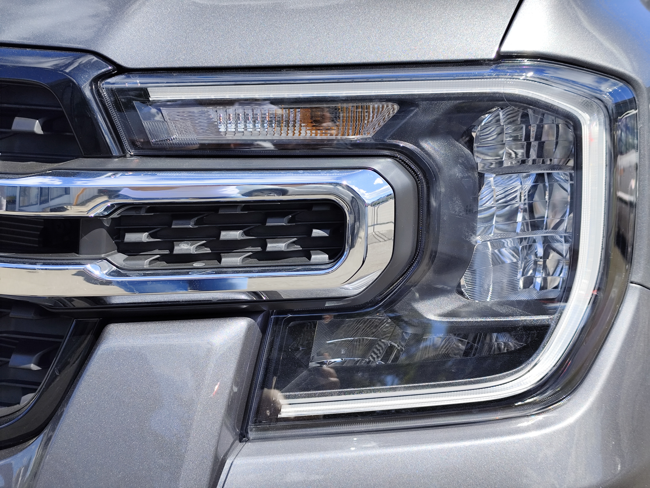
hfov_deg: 41.2
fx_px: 864
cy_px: 244
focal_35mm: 46
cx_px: 325
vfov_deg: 31.5
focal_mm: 6.19
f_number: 1.65
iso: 50
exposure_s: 1/1073
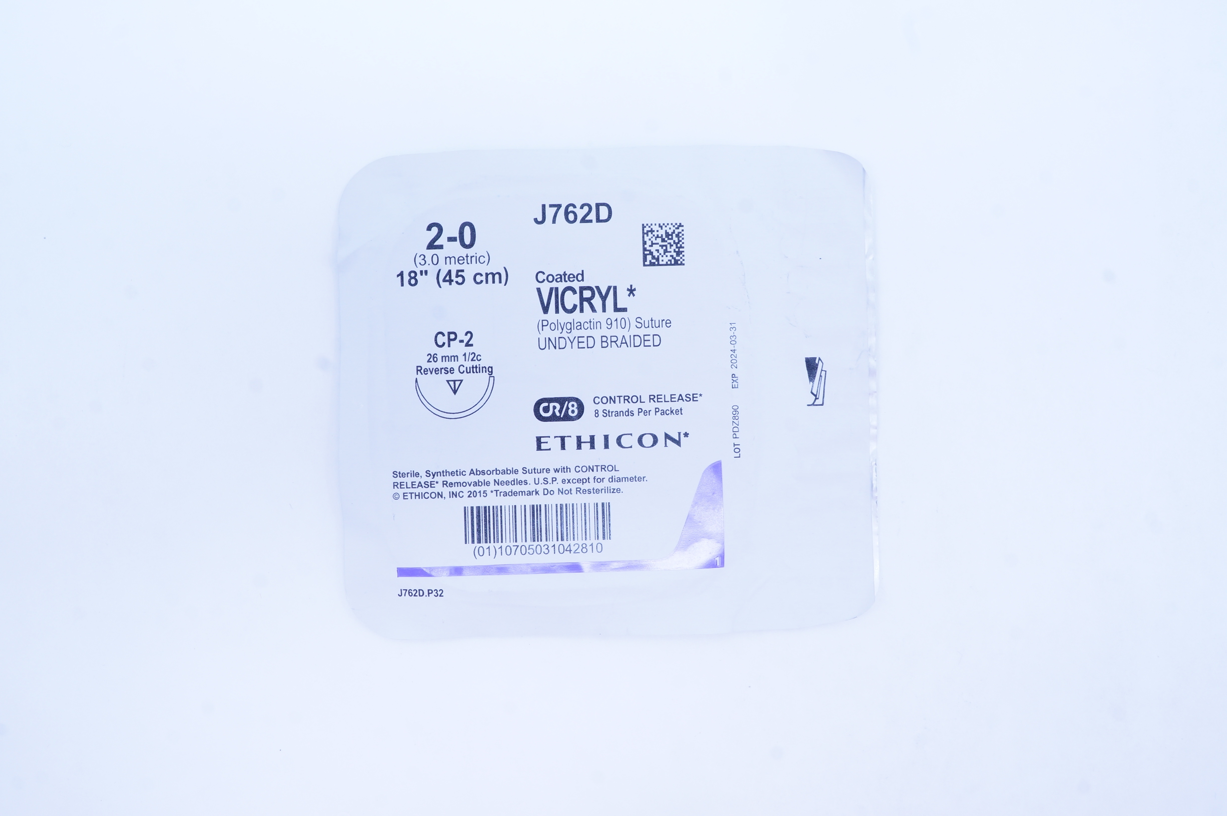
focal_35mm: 30
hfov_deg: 62.0
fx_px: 1021
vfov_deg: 43.5
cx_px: 614
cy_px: 408
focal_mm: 20
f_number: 14
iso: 400
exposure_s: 1/10
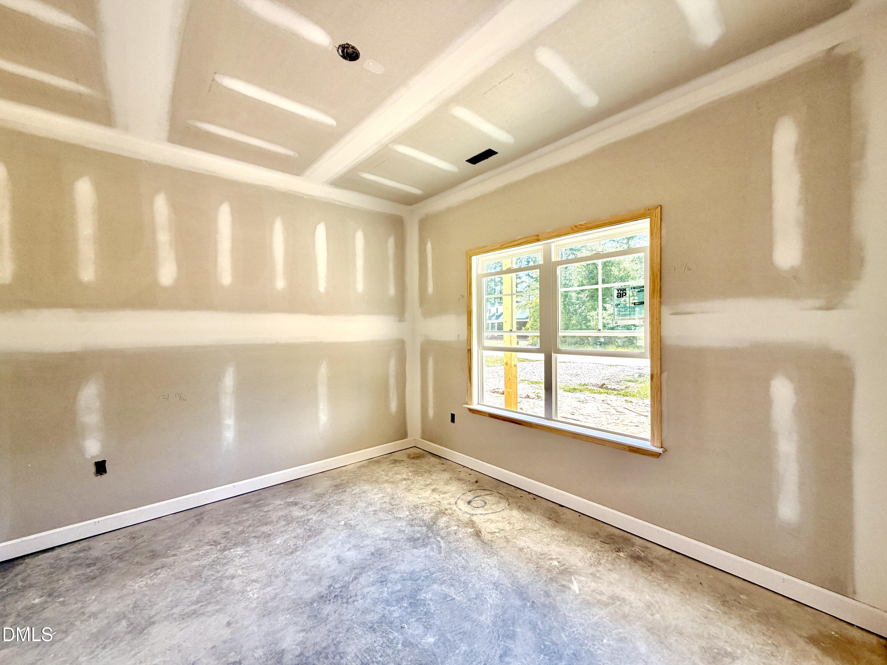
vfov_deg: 85.7
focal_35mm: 14
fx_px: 359
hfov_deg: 102.1
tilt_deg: -1.1
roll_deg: -0.2
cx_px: 444
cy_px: 332
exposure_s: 1/167
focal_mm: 2.22
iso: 50
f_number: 2.2
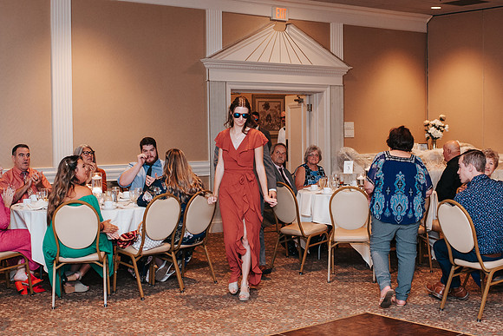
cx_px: 274
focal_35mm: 59
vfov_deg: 23.0
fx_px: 825
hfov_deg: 33.9
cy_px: 157
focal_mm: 35
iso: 1000
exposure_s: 1/160
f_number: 2.8
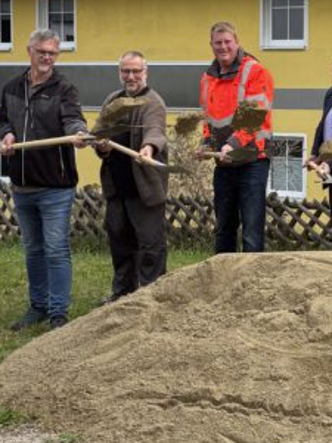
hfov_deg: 17.5
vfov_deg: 23.6
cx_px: 338
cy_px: 103
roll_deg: -0.8
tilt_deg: -0.1
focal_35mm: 82
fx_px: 1049
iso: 100
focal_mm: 6.76
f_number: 1.78
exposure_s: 1/1727
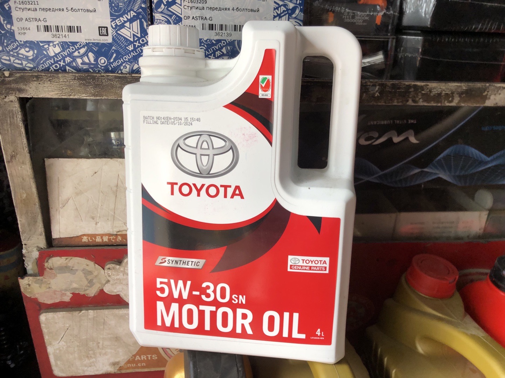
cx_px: 252
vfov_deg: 49.7
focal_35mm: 28
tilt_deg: -22.5
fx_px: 408
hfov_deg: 63.4
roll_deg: -1.5
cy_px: 189
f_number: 1.8
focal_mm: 4
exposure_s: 1/120
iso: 64
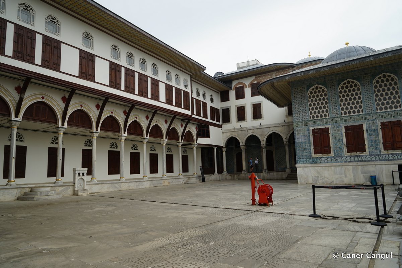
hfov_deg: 73.7
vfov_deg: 53.1
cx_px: 201
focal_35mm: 24
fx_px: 268
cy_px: 134
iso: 100
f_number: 7.1
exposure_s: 1/250
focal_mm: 24
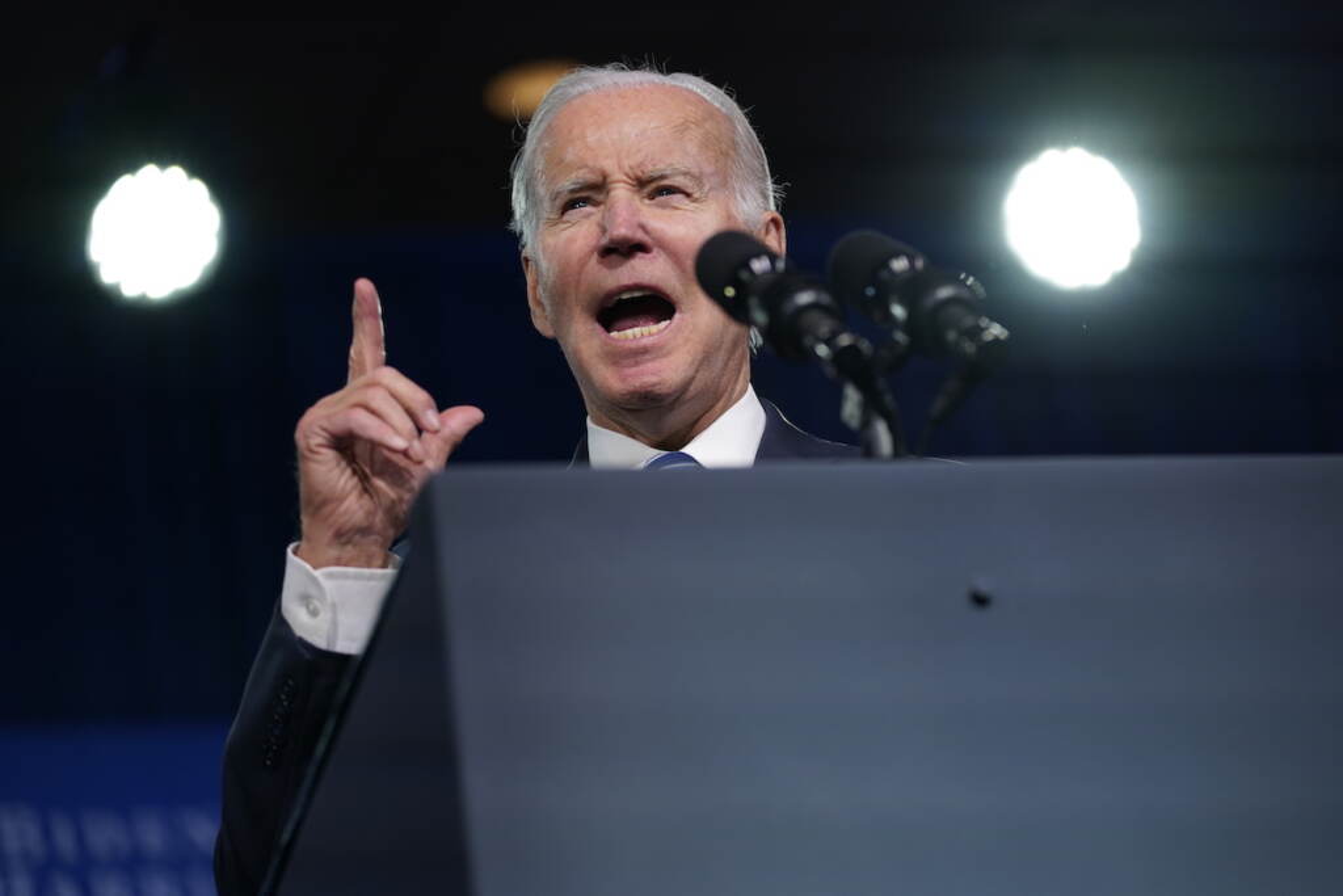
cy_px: 448
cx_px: 672
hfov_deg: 15.1
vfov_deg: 10.1
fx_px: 5074
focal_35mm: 136
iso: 640
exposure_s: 1/250
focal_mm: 136
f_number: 2.8
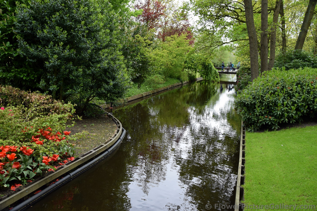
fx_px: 238
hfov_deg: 67.4
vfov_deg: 47.9
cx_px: 158
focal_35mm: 27
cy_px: 106
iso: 360
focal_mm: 18
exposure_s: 1/250
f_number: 8
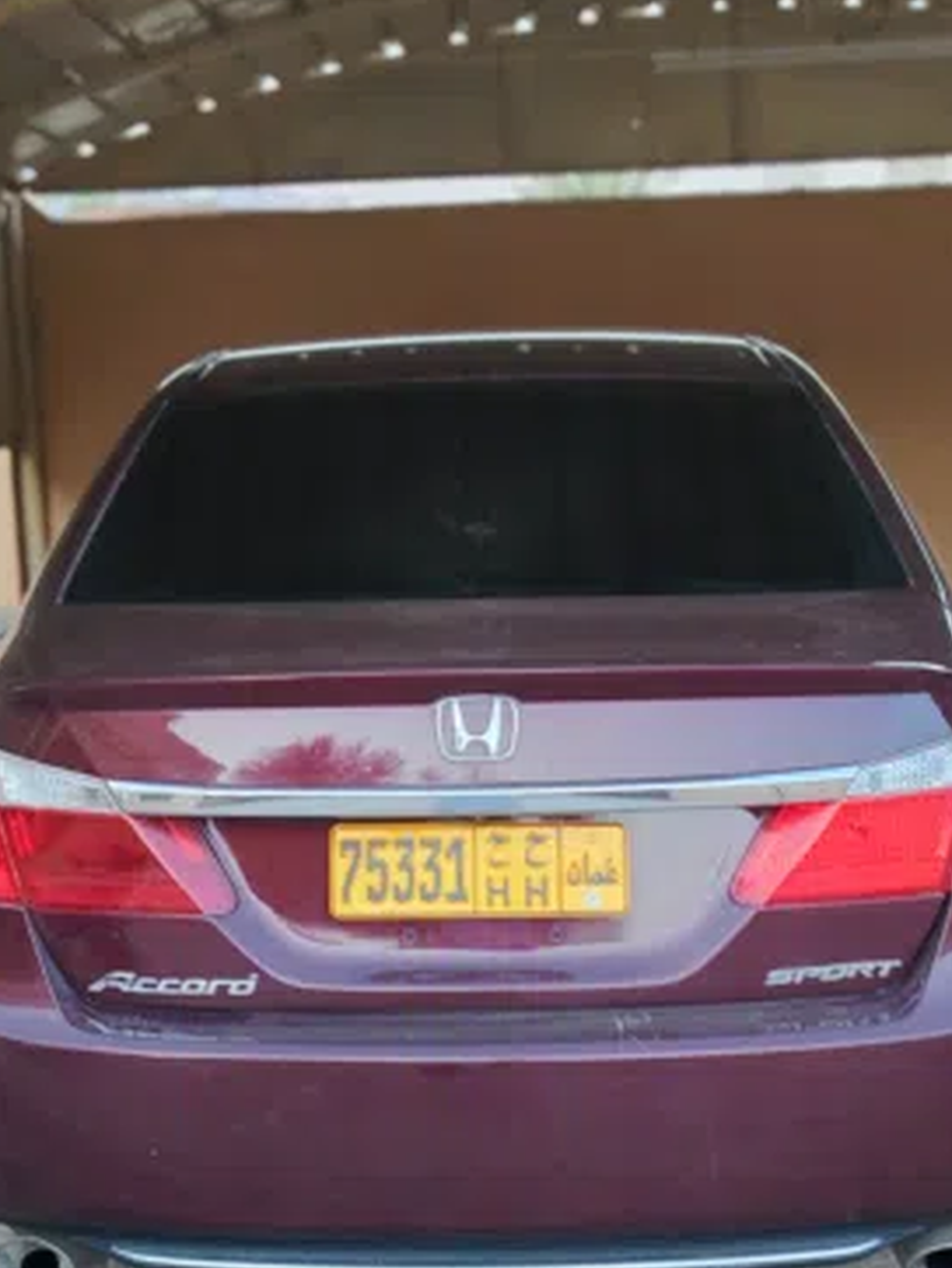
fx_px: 1941
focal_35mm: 53
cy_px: 662
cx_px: 448
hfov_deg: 27.6
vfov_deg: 36.1
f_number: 4
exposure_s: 1/50
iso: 151
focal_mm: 3.25
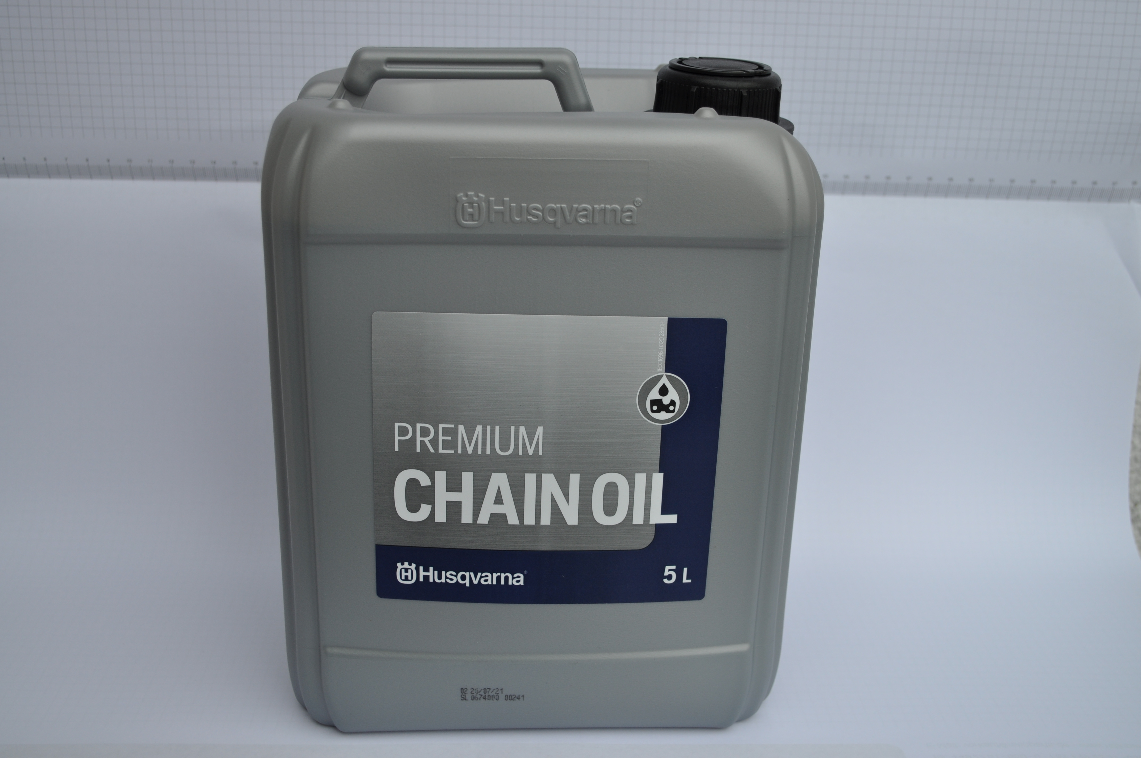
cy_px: 379
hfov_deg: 46.4
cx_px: 570
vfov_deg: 31.8
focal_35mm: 42
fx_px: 1330
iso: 200
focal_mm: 28
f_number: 5.6
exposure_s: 1/125
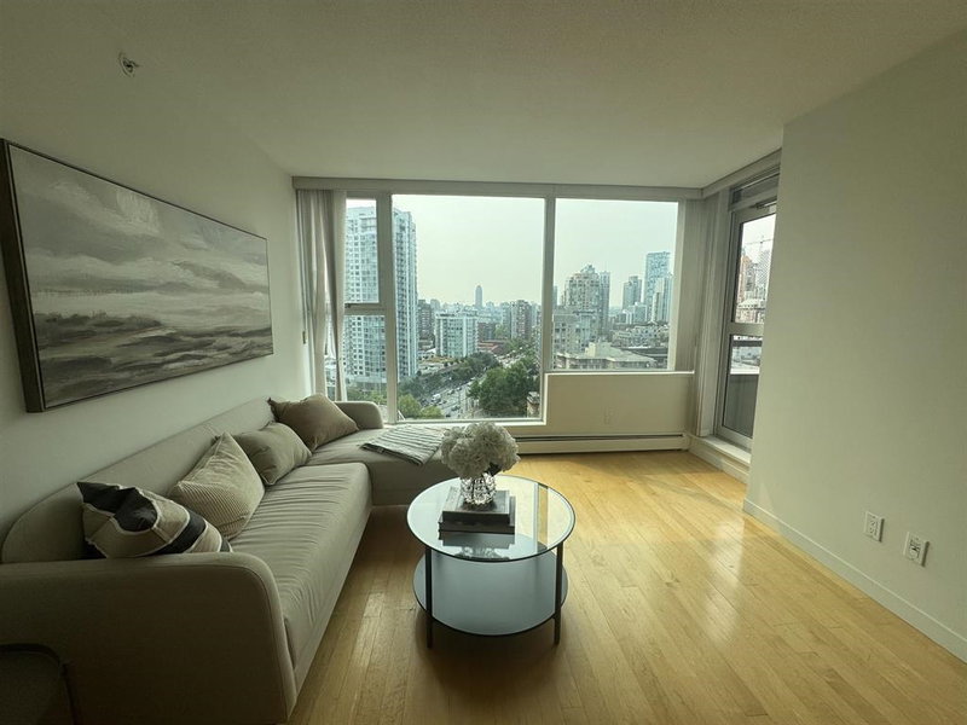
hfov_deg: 102.1
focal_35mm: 14
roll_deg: -0.3
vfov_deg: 85.7
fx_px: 391
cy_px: 362
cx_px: 484
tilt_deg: -7.0
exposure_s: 1/796
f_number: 2.2
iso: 40
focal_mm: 2.22
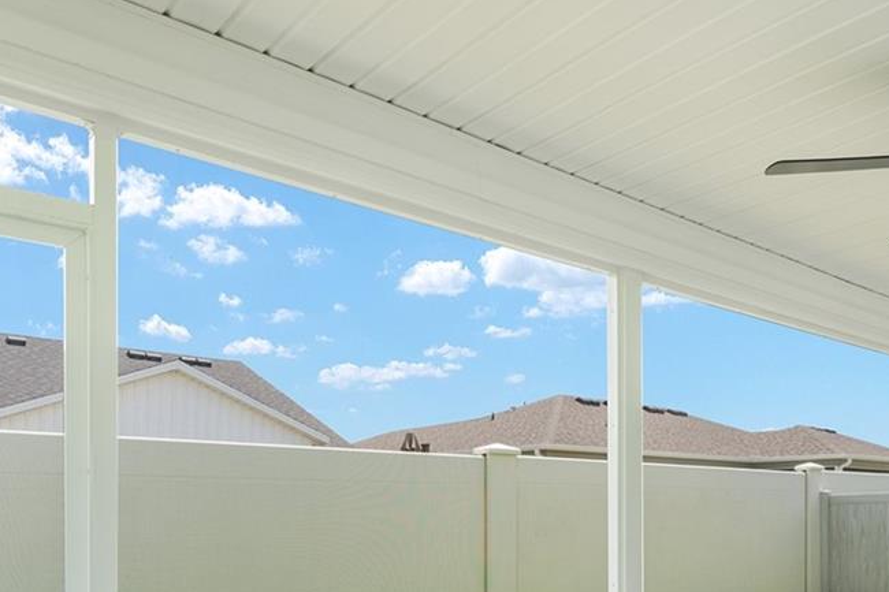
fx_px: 790
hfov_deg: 58.0
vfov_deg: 38.9
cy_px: 506
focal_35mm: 32
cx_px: 558
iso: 125
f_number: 8
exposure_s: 1/30
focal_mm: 13
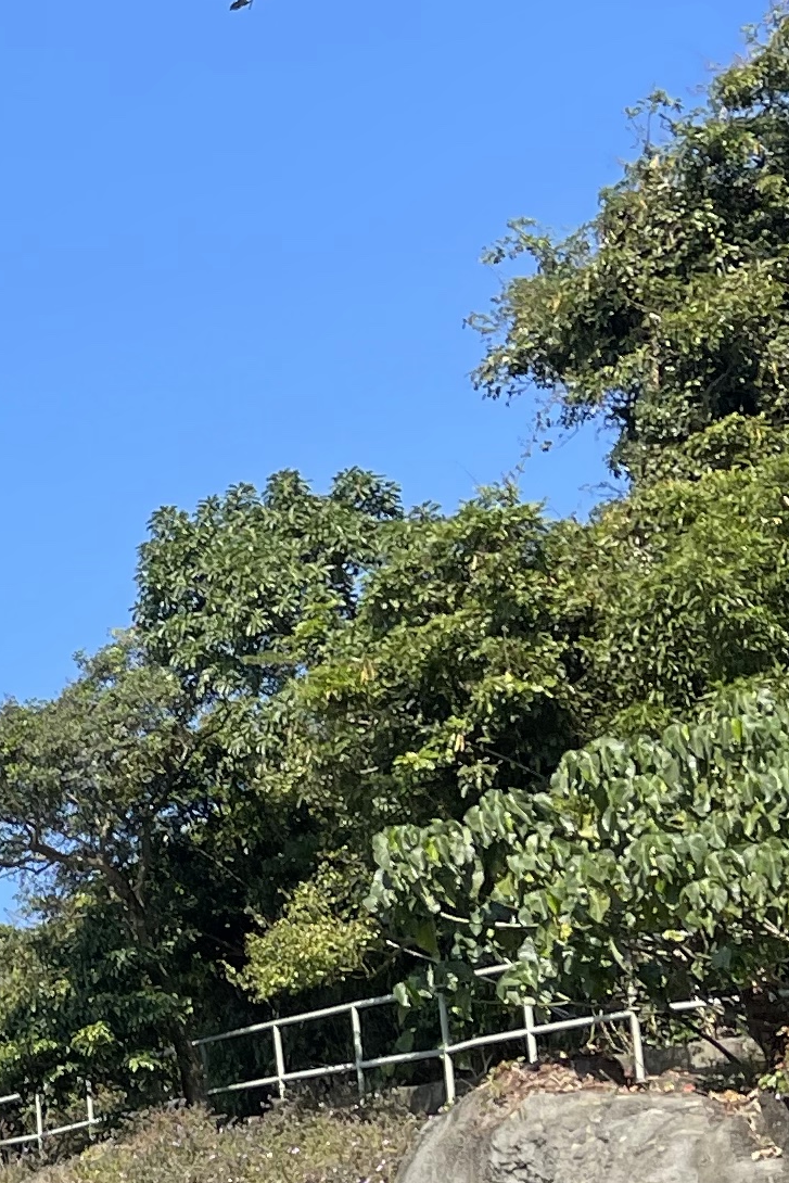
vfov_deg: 19.3
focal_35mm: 100
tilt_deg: +11.6
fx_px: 3286
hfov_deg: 12.1
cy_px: 1416
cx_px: -803
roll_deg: +4.8
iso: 32
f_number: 1.6
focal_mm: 5.1
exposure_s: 1/1976
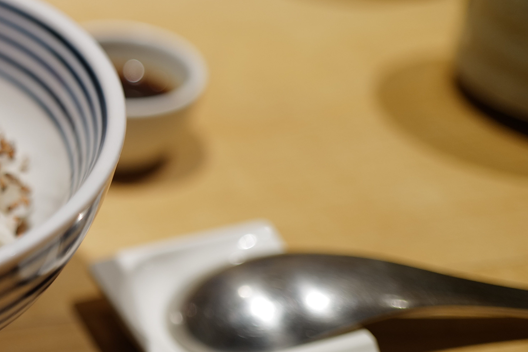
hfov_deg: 23.1
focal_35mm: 79
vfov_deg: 17.2
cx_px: -138
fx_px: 1159
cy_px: 117
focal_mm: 28
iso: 125
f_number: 1.7
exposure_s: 1/80
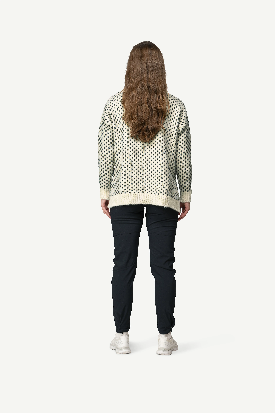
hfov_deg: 19.5
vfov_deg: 28.8
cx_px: 138
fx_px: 802
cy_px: 206
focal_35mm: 70
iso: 500
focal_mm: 70
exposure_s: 1/80
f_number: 5
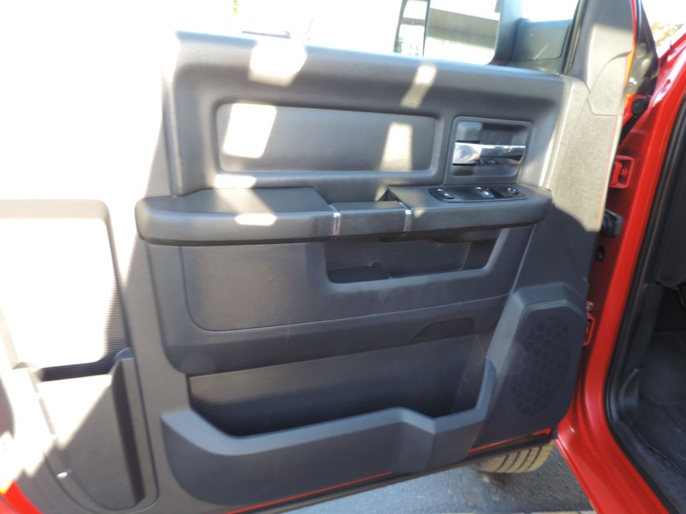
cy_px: 269
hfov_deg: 65.3
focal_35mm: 27
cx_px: 351
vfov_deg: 51.3
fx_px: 535
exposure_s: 1/30
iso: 90
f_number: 3
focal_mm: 4.3
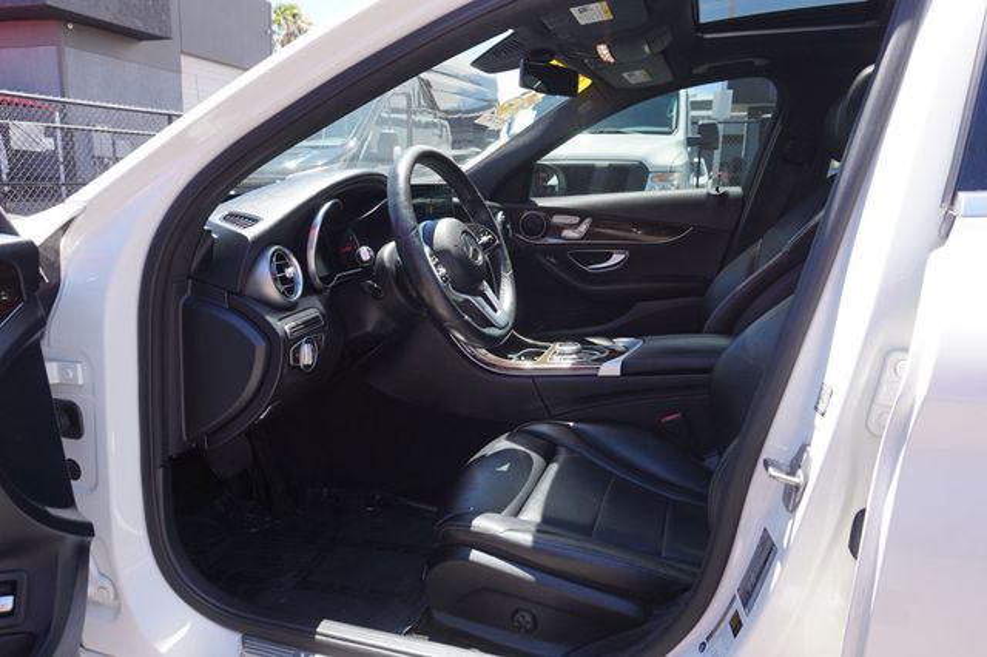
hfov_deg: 73.8
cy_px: 328
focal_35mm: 24
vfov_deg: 53.1
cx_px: 494
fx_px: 658
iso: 100
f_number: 5.6
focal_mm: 16
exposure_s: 1/100
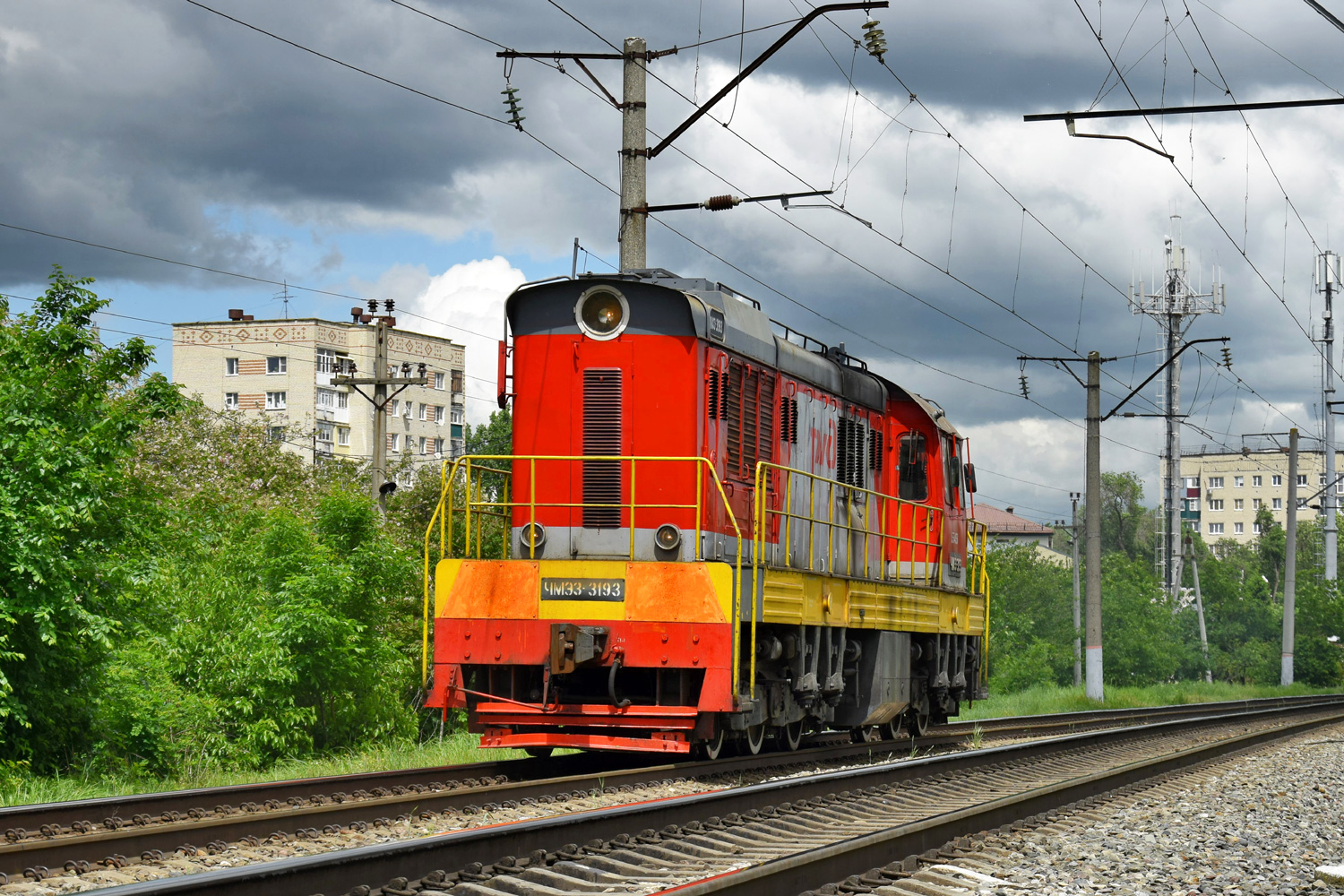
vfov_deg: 18.2
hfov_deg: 27.0
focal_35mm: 75
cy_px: 448
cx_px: 672
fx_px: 2800
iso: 200
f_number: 6.3
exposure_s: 1/1000
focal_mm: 50
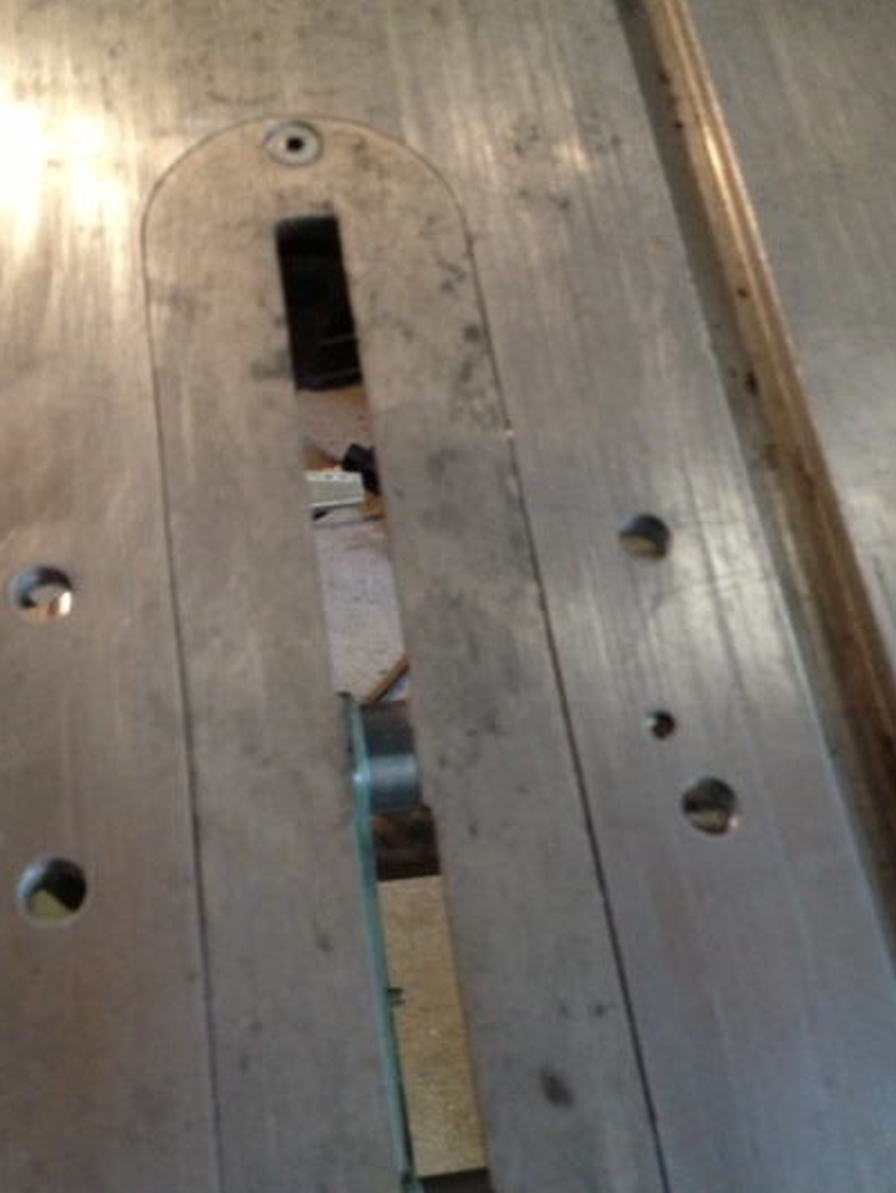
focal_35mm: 42
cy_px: 647
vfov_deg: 44.7
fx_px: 1449
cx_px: 423
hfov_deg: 34.4
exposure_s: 1/20
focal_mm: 4.28
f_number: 2.4
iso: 250
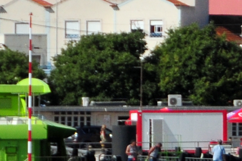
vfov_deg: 1.5
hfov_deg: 2.3
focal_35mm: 906
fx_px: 6082
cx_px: 248
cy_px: -51
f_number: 5.3
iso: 400
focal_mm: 90
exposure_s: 1/4000
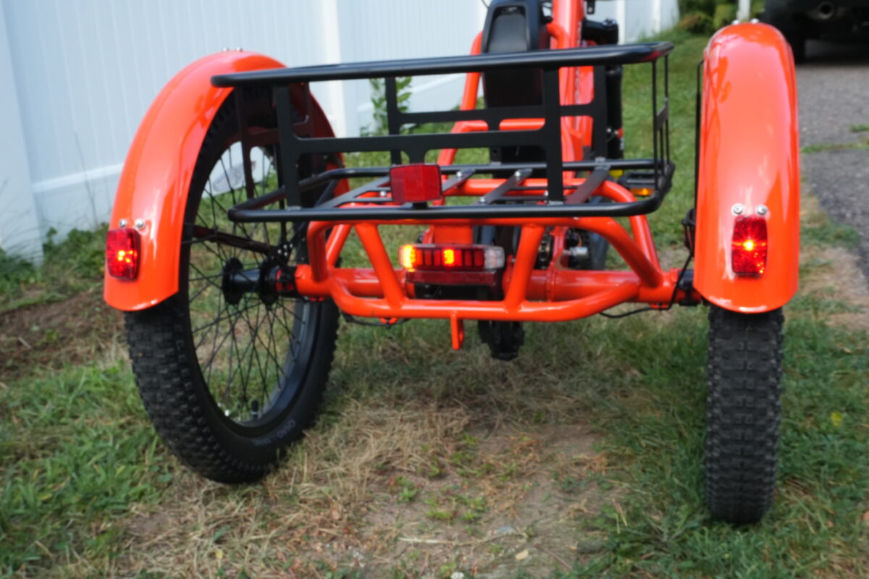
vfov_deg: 34.2
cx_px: 434
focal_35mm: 39
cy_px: 290
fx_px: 941
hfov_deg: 49.6
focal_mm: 26
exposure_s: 1/80
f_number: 16
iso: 1250
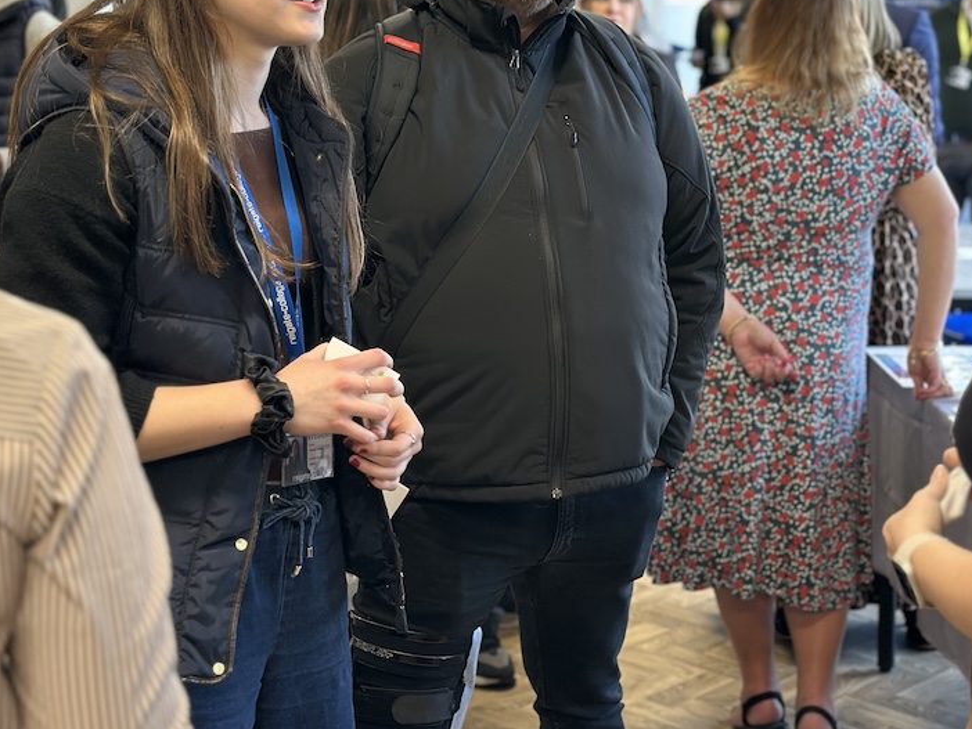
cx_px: 616
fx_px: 1966
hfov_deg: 27.7
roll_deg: -1.0
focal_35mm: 70
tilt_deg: -7.9
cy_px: 245
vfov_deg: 21.0
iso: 250
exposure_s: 1/50
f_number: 1.78
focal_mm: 6.86
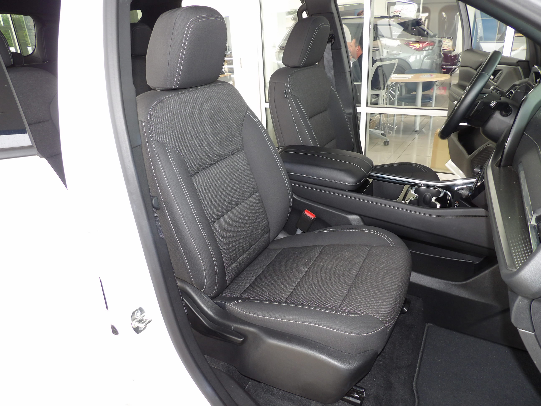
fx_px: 375
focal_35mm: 24
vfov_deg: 56.8
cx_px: 270
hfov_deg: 71.6
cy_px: 203
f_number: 3.2
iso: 113
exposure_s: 1/33
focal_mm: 4.3
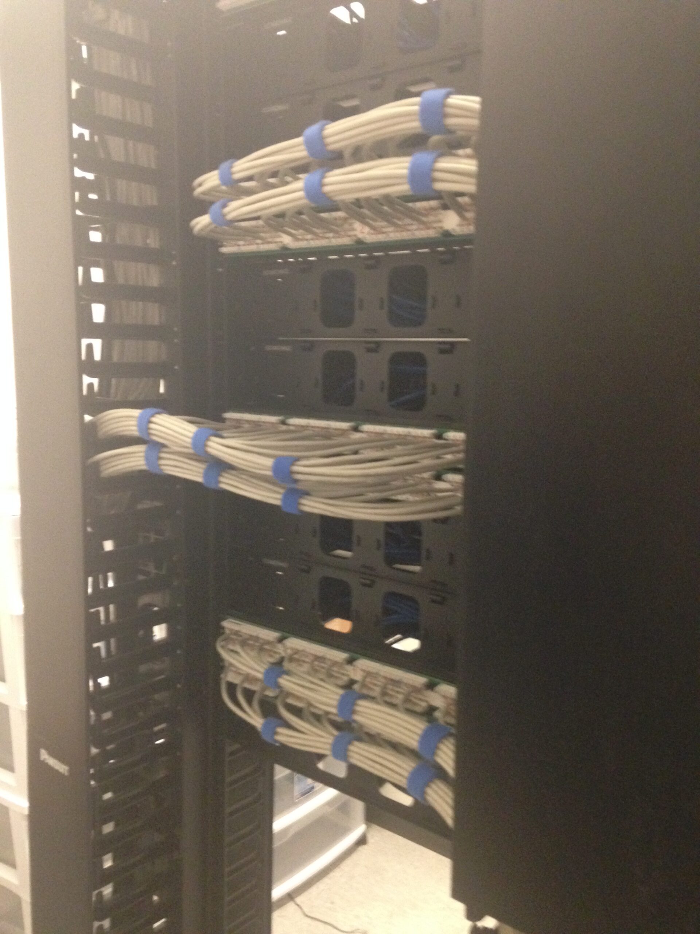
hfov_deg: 42.9
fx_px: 890
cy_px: 467
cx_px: 350
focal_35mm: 33
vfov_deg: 55.4
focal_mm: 4.12
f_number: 2.4
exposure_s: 1/15
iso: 500
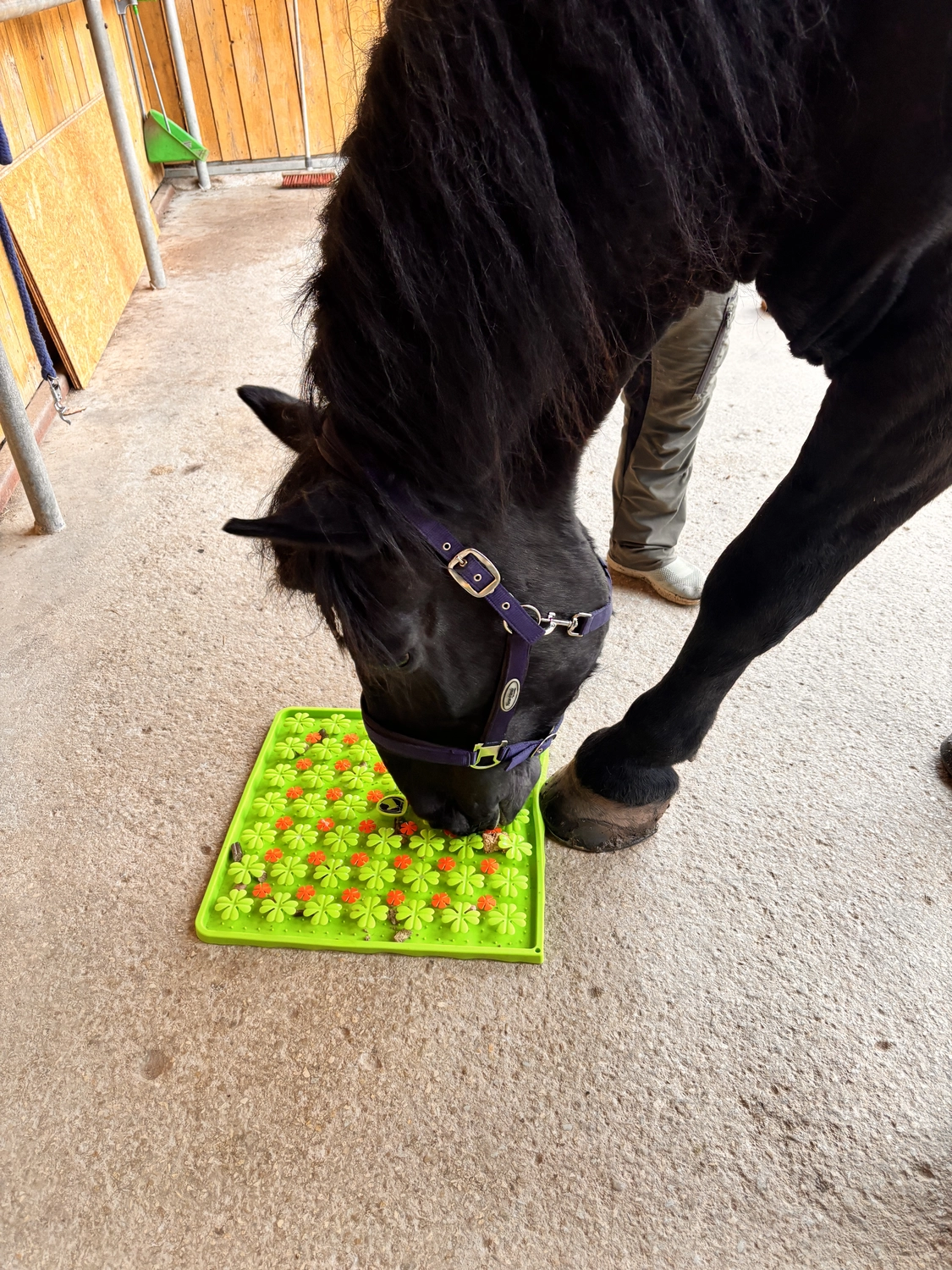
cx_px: 476
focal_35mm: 26
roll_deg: +3.1
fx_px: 953
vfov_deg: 67.3
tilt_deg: -35.9
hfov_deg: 53.1
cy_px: 635
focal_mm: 5.96
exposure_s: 1/71
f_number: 1.6
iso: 125
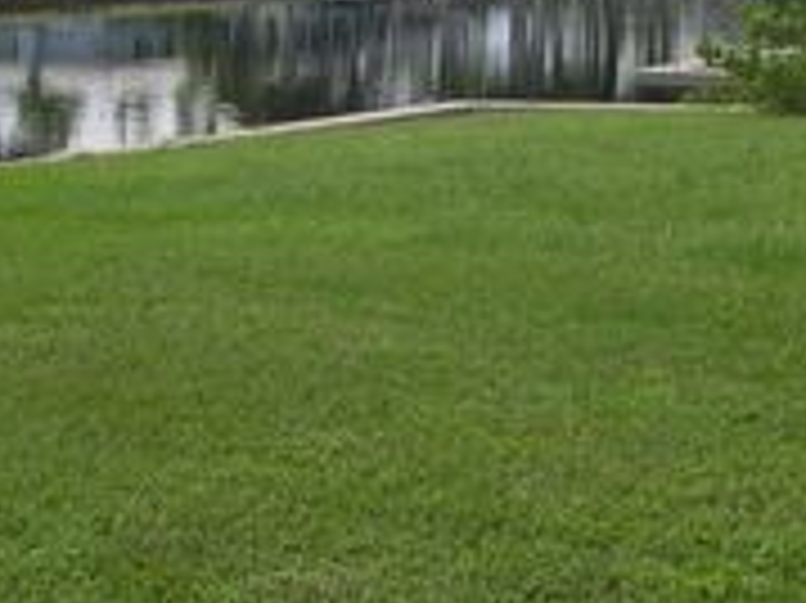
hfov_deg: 25.0
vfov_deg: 18.5
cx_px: 419
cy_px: 50
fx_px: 1815
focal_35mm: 78
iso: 100
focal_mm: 8
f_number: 7.6
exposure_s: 1/210
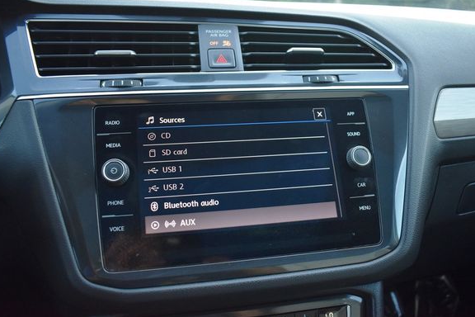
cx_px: 254
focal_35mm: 30
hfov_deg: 61.9
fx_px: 396
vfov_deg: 43.6
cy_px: 147
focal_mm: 18
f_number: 3.5
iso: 800
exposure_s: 1/250
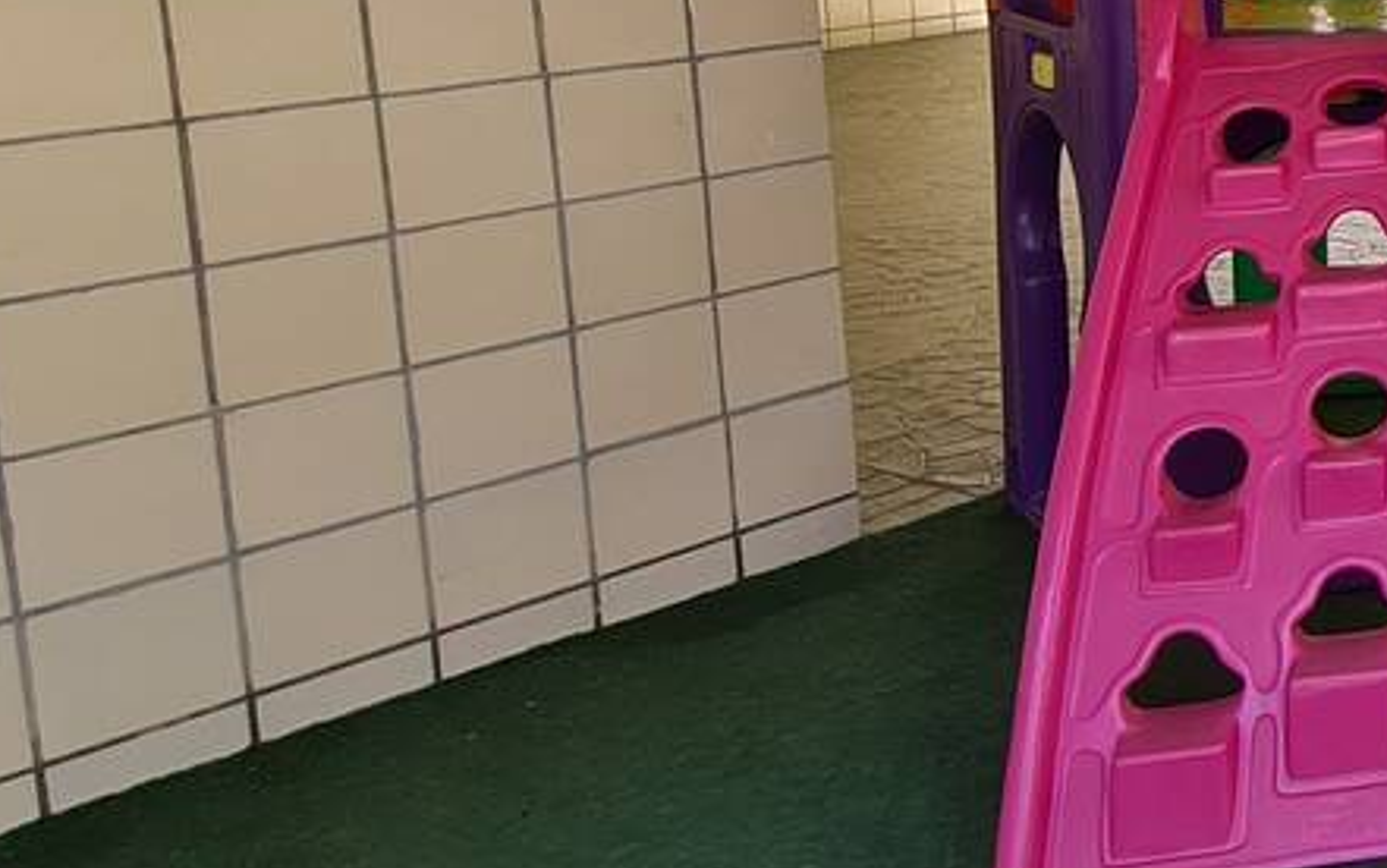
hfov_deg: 27.8
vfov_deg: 27.0
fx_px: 1702
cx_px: 2132
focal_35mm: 45
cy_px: 0
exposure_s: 1/212
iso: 50
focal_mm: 2.2
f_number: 2.2
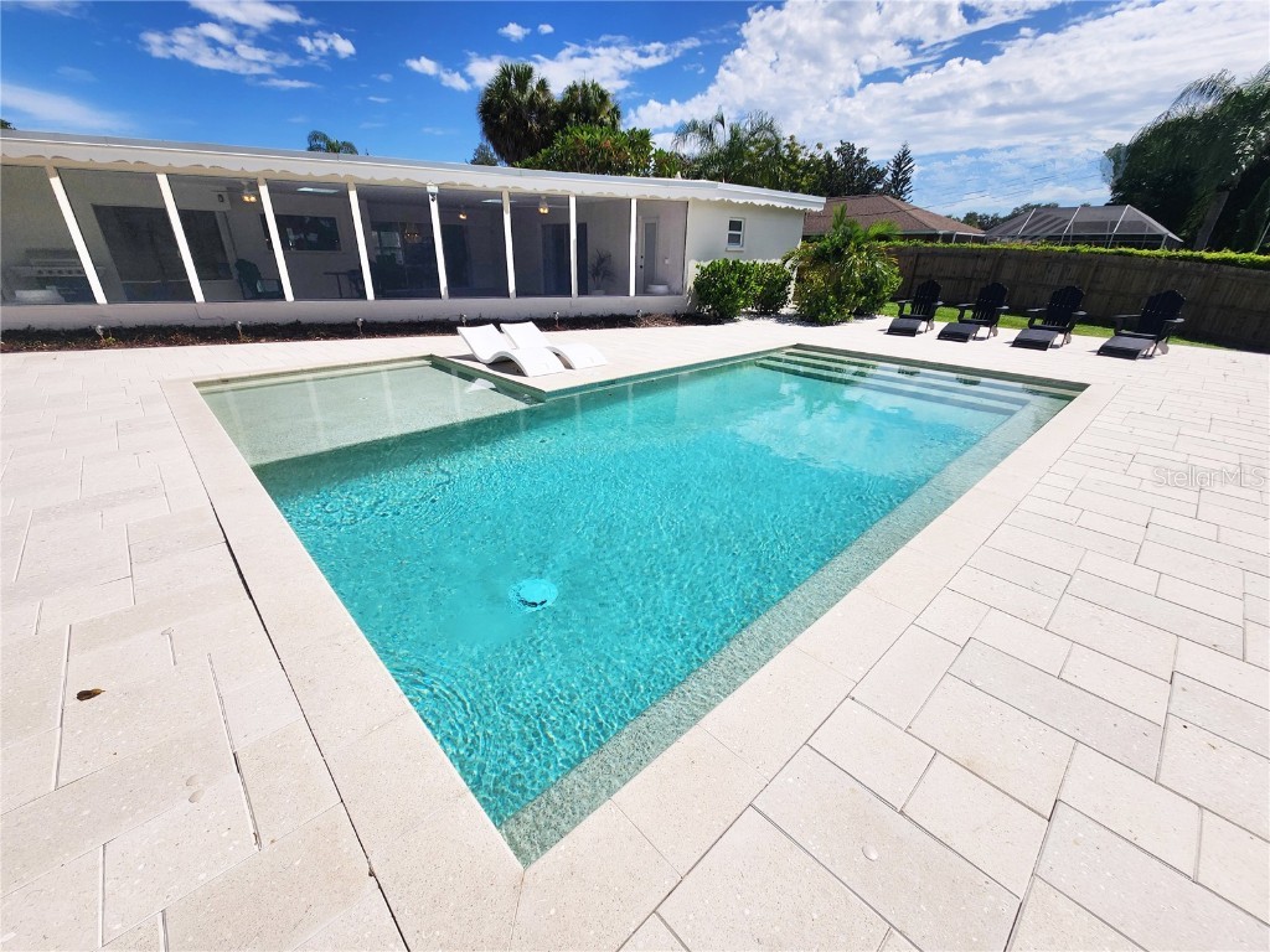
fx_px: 477
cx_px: 635
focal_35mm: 13
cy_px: 476
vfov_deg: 89.9
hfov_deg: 106.2
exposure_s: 1/4692
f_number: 2.2
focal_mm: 2.2
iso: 50
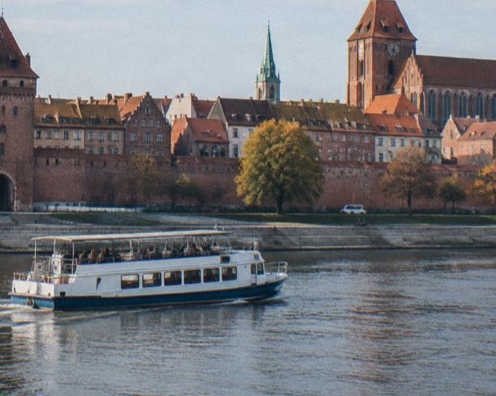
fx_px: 822
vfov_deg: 27.1
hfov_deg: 33.5
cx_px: 276
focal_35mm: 56
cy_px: 165
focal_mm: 37
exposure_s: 1/400
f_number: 7.1
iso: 100
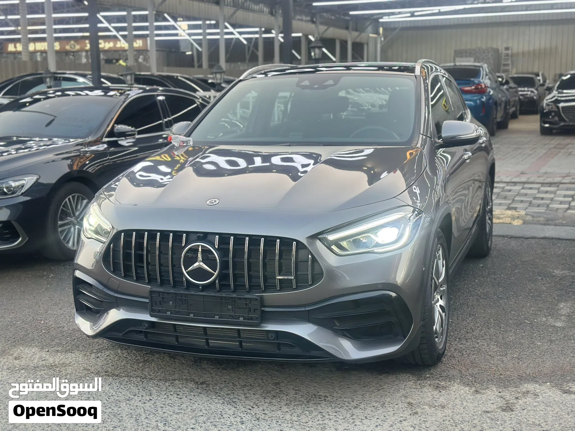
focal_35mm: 48
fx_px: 797
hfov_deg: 39.7
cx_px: 288
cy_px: 216
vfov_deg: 30.3
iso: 100
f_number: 1.78
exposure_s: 1/145
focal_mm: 6.86
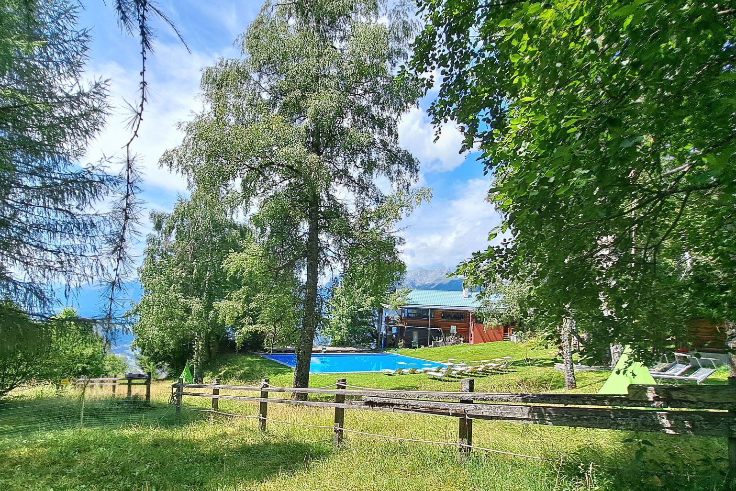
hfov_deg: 89.7
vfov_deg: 67.2
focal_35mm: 18
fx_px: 368
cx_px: 329
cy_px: 274
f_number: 2.2
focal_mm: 1.74
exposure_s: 1/1013
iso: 50
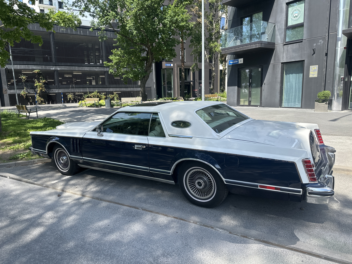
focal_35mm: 24
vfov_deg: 56.8
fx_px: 244
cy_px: 132
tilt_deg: -10.1
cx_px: 176
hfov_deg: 71.6
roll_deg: +1.8
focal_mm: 6.86
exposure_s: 1/1272
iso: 80
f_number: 1.78
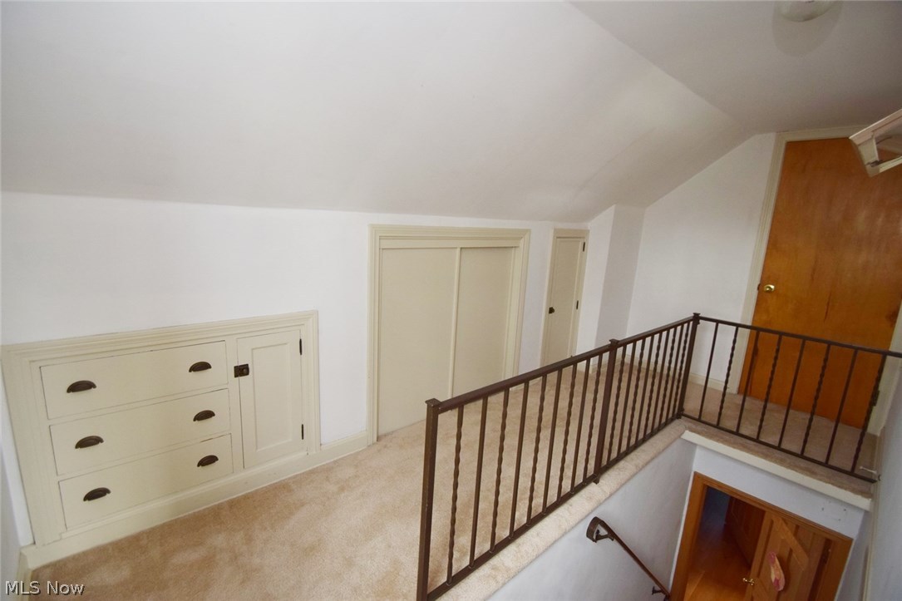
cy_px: 300
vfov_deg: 77.3
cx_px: 451
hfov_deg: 100.4
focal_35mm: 15
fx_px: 376
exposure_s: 1/60
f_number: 3.5
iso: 560
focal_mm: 10
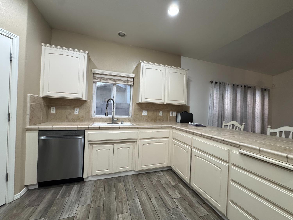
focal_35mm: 14
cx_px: 146
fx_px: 119
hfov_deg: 102.1
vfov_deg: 85.7
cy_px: 110
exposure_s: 1/60
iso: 250
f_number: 2.2
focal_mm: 2.22
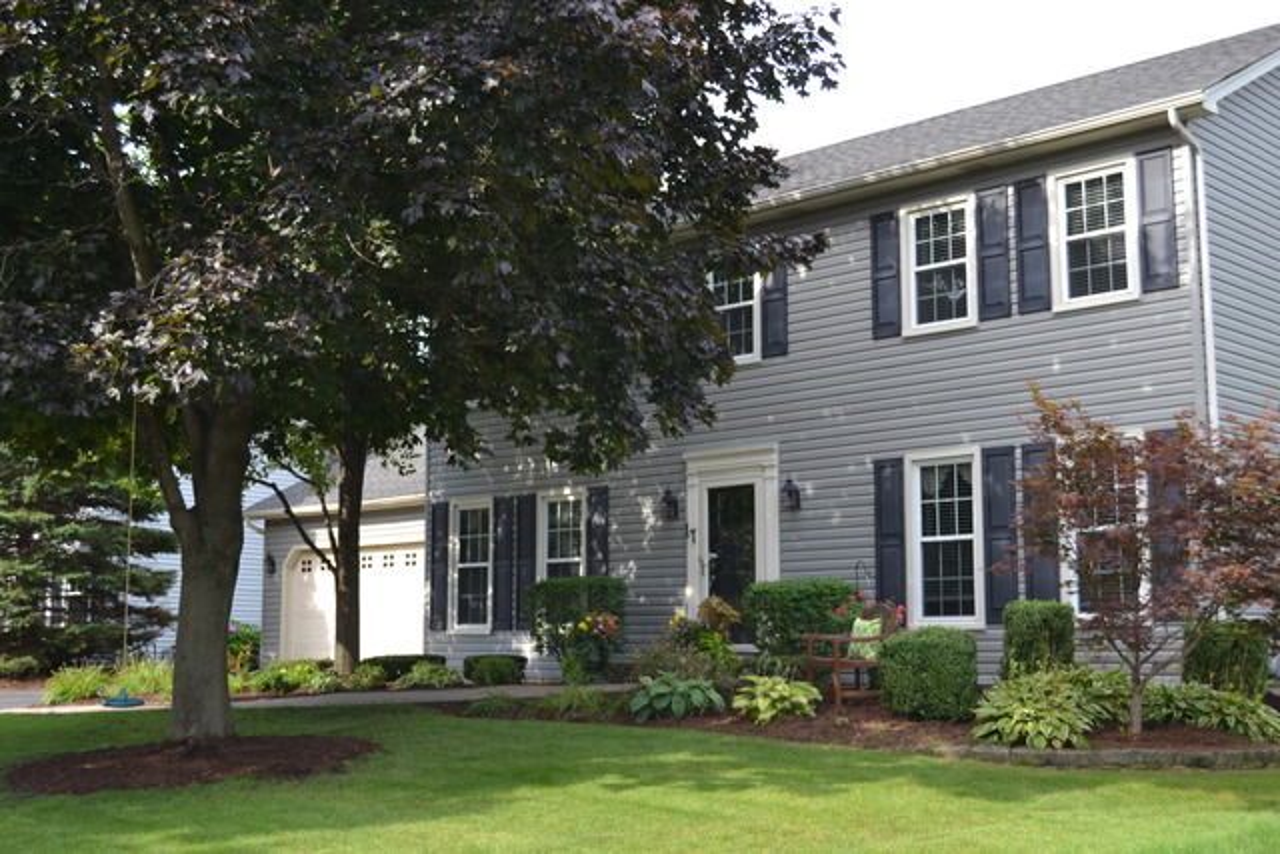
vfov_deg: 29.9
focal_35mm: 45
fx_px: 1600
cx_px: 640
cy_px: 427
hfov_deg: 43.6
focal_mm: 30
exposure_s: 1/125
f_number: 5.6
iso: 100
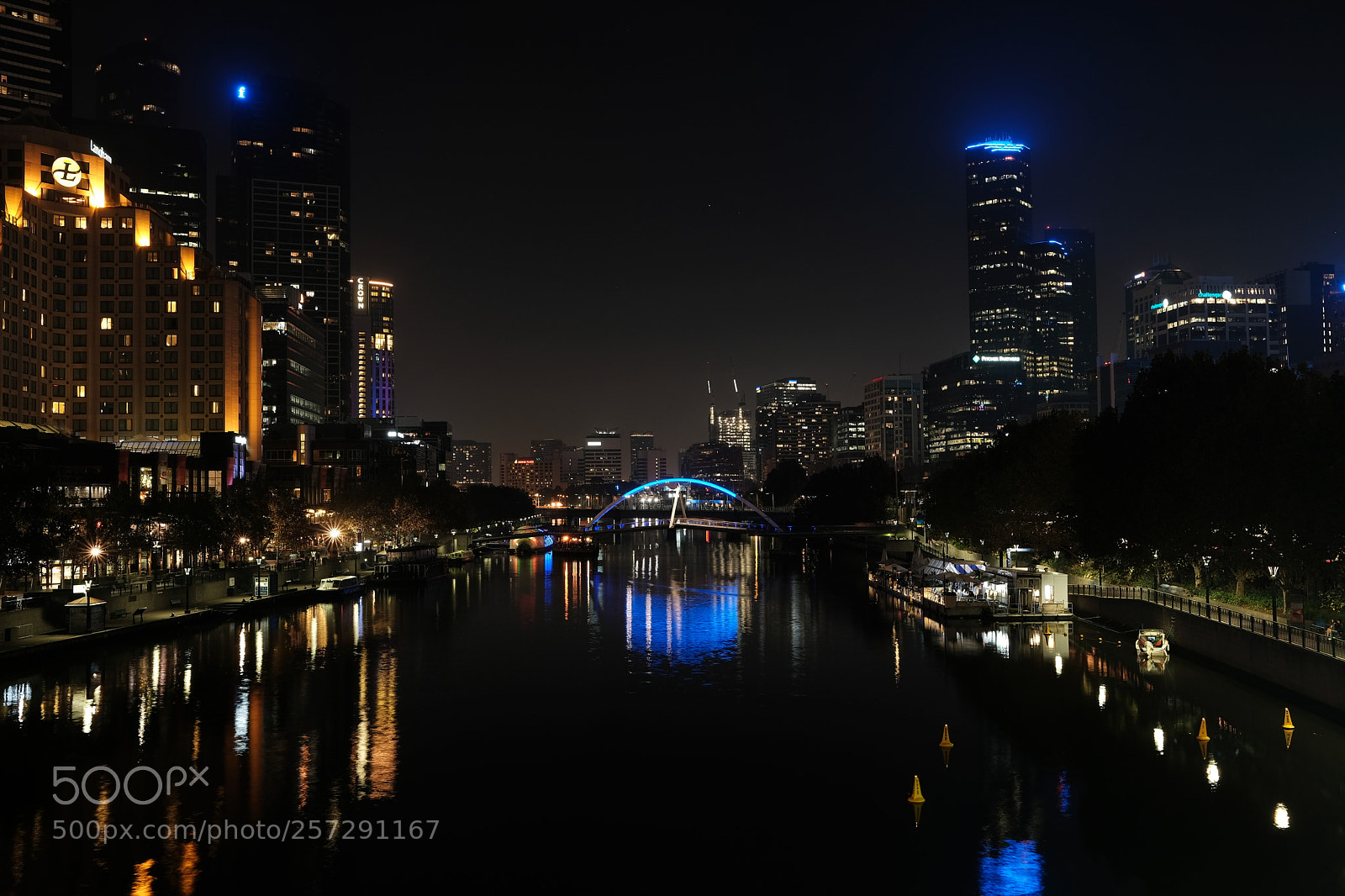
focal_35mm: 35
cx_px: 672
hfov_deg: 54.4
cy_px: 448
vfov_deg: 37.8
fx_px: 1307
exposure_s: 3
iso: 200
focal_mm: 23
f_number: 6.4
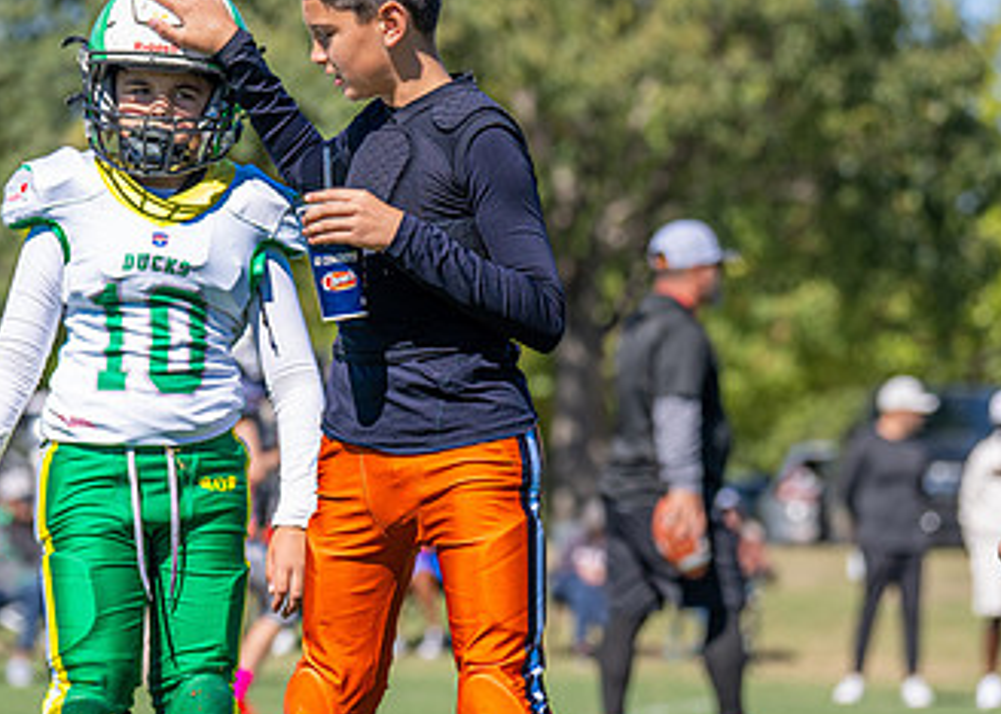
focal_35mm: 226
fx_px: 6422
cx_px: 290
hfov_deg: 8.9
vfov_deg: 6.4
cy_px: 357
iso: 160
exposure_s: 1/3200
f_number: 2.8
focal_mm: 100
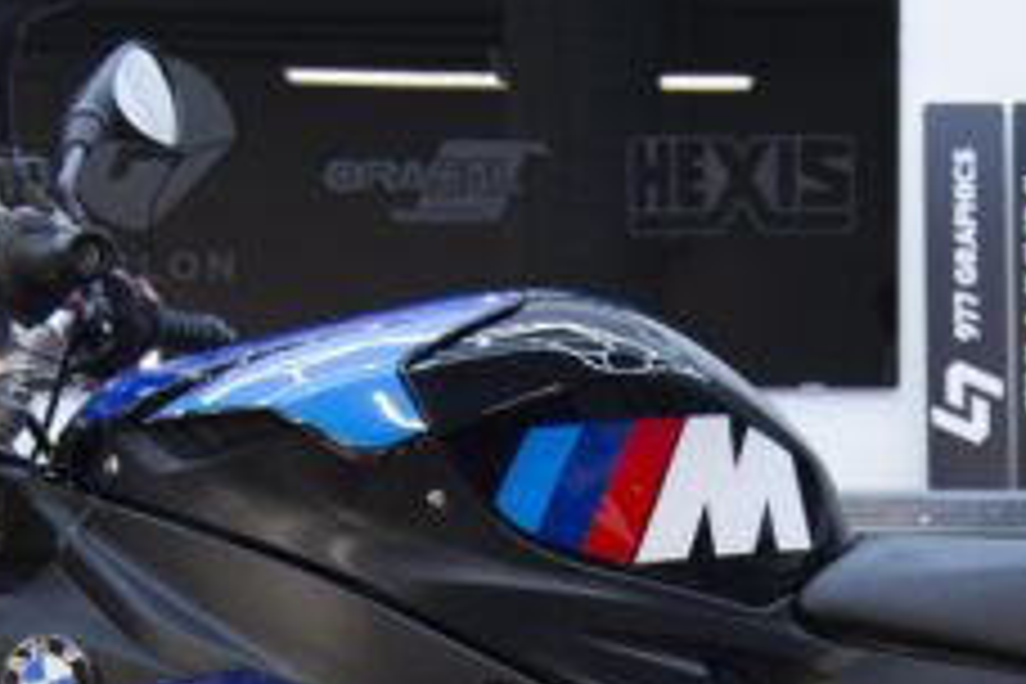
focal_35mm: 121
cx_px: 590
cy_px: 922
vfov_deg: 11.0
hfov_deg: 16.9
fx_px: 3448
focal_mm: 24
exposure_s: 1/80
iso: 400
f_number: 4.5
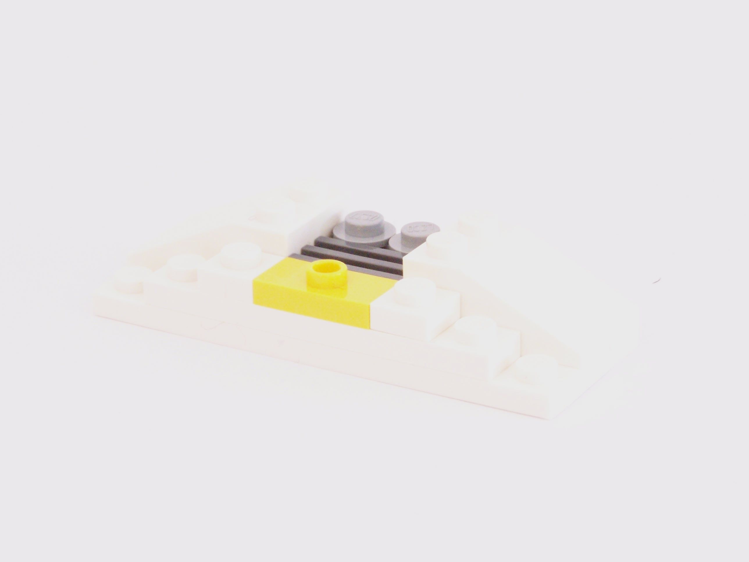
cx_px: 374
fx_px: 2770
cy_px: 281
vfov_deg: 11.6
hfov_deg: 15.4
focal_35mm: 128
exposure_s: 1/4
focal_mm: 21.2
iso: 400
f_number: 6.3
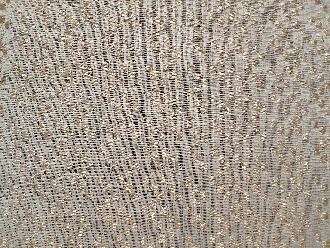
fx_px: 248
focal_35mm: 26
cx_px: 165
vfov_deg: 53.1
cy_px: 124
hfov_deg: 67.3
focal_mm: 2.78
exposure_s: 1/100
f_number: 2
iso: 100
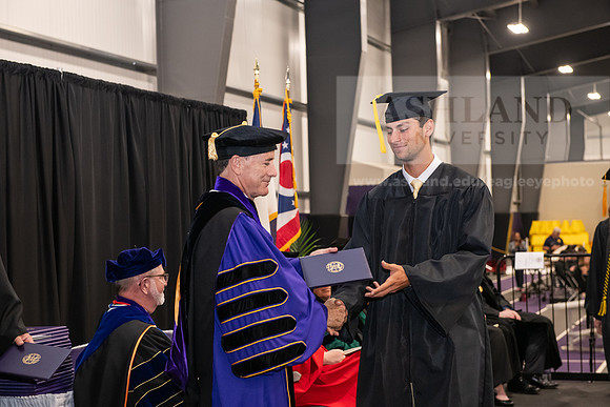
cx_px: 305
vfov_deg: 20.6
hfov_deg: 30.5
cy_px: 204
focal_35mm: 66
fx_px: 1119
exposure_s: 1/125
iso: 2500
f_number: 5
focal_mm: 66
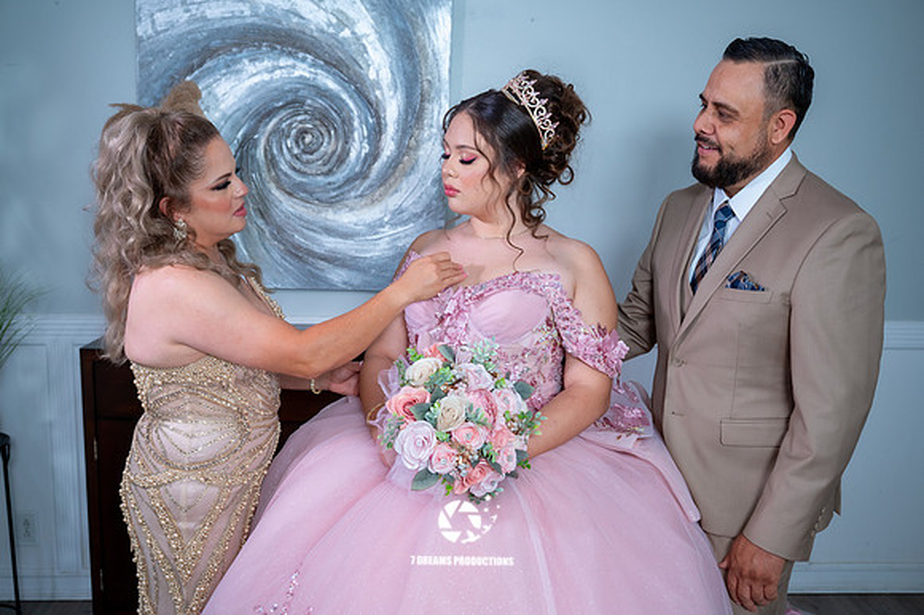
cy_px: 308
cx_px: 462
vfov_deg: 36.3
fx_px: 939
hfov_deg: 52.4
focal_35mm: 37
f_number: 4
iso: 1250
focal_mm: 36
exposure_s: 1/60
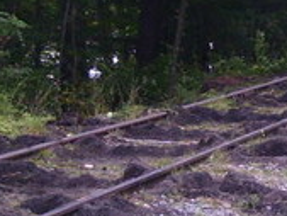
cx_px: 314
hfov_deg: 10.5
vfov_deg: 8.0
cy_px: 116
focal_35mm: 186
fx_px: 1543
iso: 125
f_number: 2.7
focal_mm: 6
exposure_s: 1/60
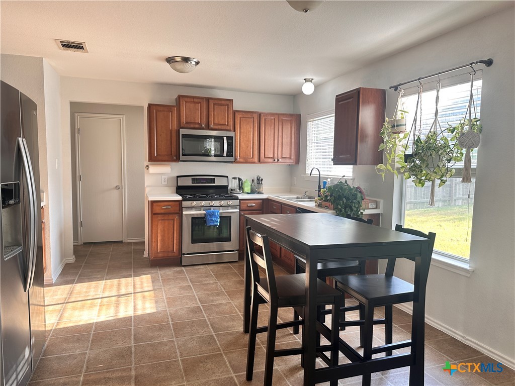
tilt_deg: -4.2
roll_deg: -1.0
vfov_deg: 56.8
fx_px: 357
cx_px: 258
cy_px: 193
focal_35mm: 24
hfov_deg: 71.6
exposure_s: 1/121
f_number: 1.78
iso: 100
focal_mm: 6.86
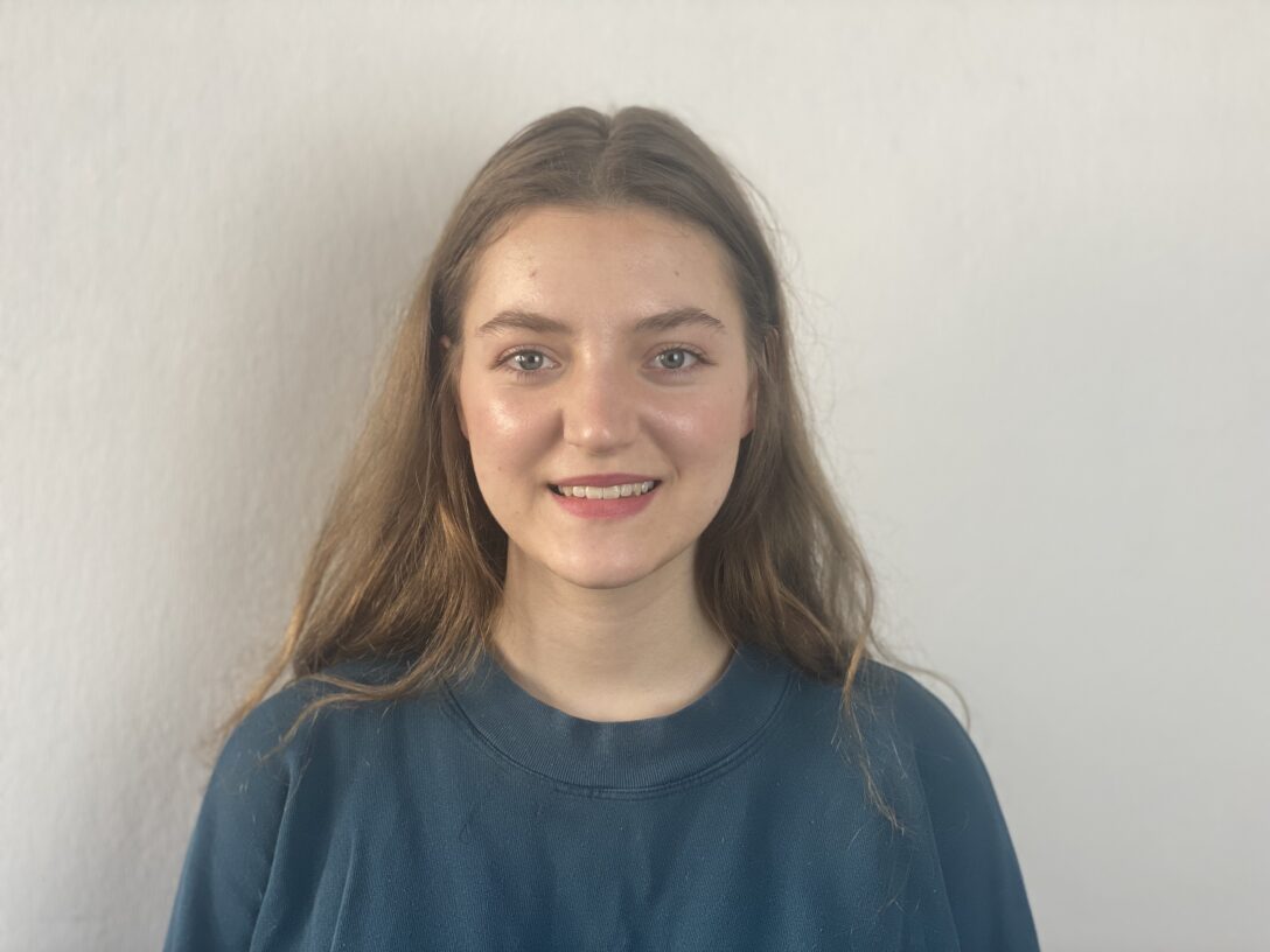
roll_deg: -1.6
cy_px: 476
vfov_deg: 28.0
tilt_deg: -1.9
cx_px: 635
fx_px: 1908
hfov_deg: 36.8
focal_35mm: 52
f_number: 2
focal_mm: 6
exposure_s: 1/100
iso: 64
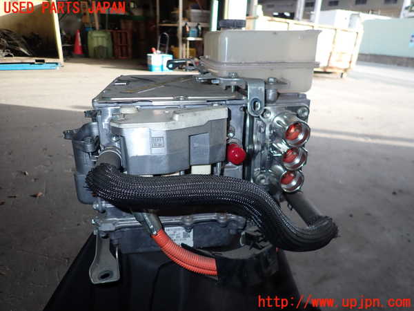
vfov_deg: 54.9
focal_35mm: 25
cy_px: 156
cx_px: 207
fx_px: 299
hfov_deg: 69.4
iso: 100
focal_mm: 4.5
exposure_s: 1/30
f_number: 5.6
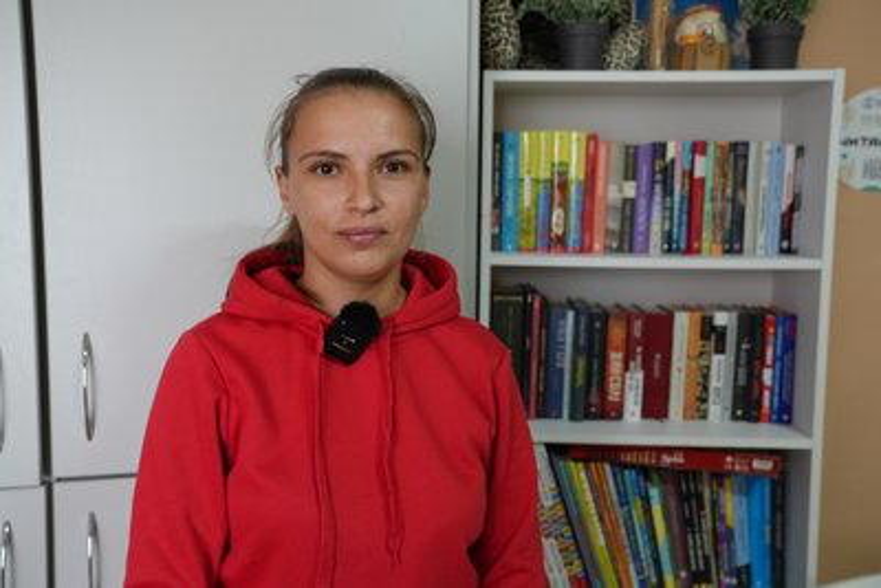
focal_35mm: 37
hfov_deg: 51.9
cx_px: 440
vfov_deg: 36.0
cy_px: 294
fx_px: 906
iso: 3200
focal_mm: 37
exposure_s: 1/160
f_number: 4
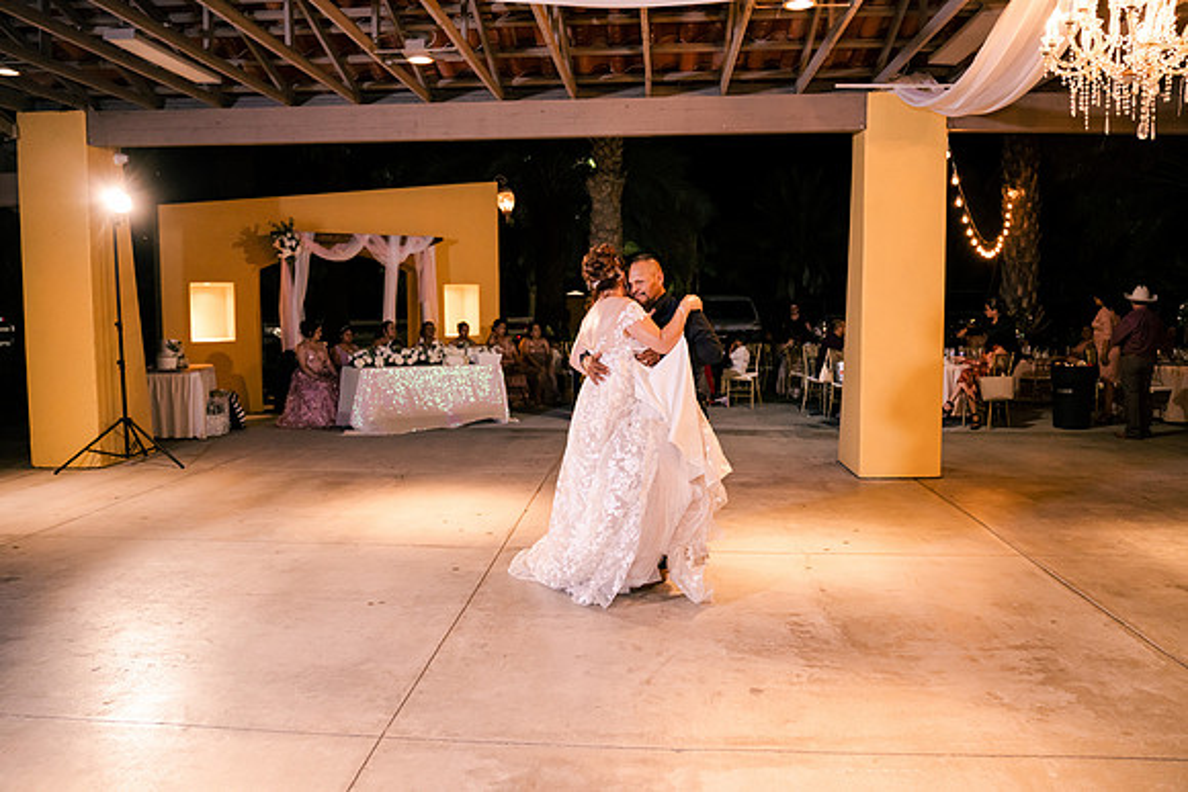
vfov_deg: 46.4
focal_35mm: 28
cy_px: 396
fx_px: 924
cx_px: 594
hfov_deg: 65.5
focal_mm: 28
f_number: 2.8
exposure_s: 1/160
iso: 3200
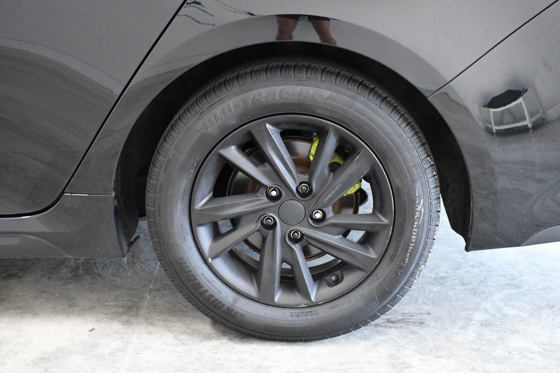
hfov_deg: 33.4
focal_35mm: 60
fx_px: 933
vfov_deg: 22.6
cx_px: 280
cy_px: 186
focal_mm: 40
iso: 2500
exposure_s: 1/100
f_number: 8
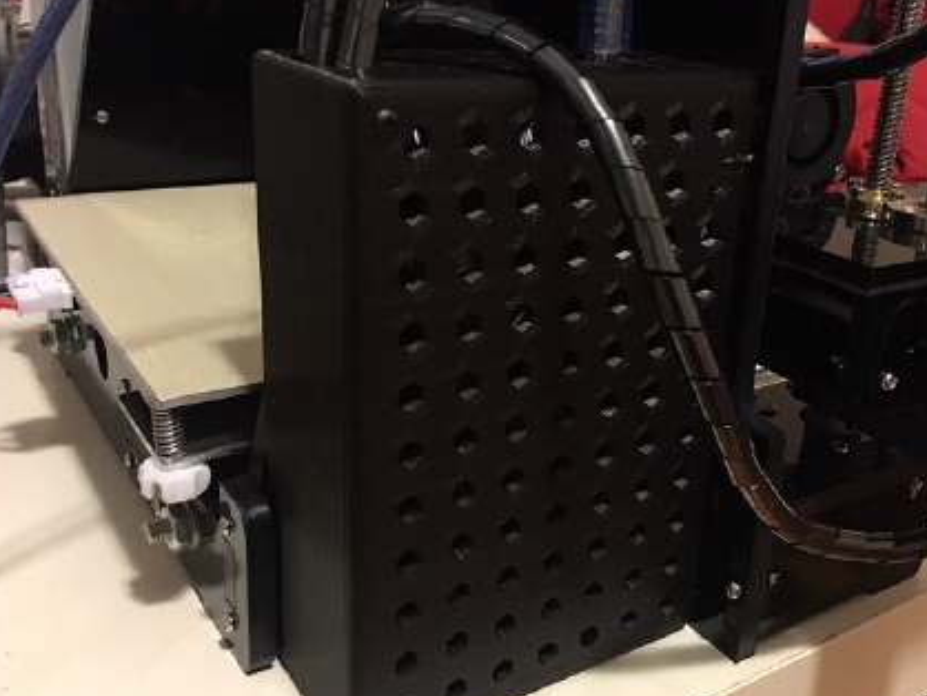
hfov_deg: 49.7
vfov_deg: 38.7
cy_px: 315
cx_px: 564
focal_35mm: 37
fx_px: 991
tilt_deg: -21.3
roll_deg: -3.9
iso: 320
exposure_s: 1/15
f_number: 2.2
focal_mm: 4.15
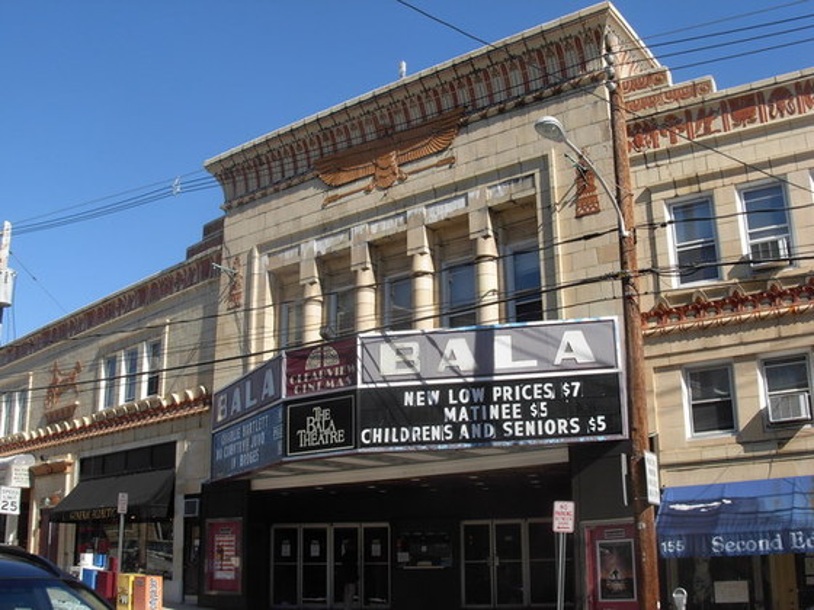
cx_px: 407
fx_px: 894
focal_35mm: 38
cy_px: 305
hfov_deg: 49.0
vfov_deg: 37.7
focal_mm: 6.3
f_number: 4.9
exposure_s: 1/497
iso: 79
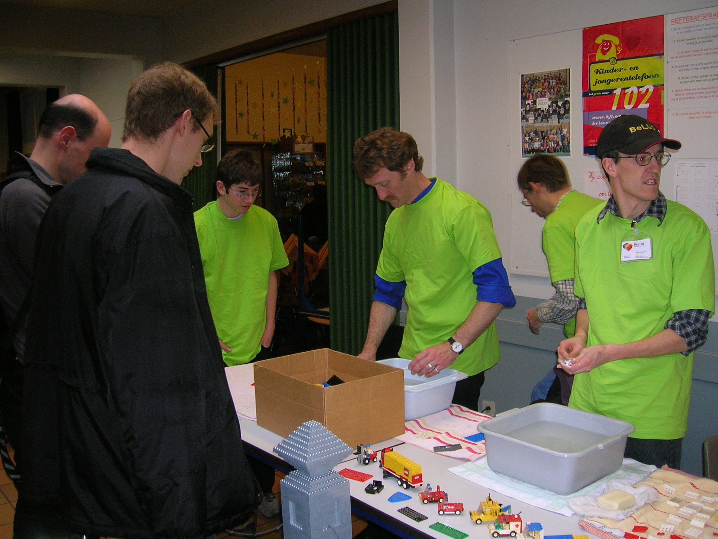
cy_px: 264
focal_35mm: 35
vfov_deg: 40.7
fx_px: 726
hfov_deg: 52.6
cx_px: 366
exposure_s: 1/60.1
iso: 74
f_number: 2.9
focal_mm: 5.7
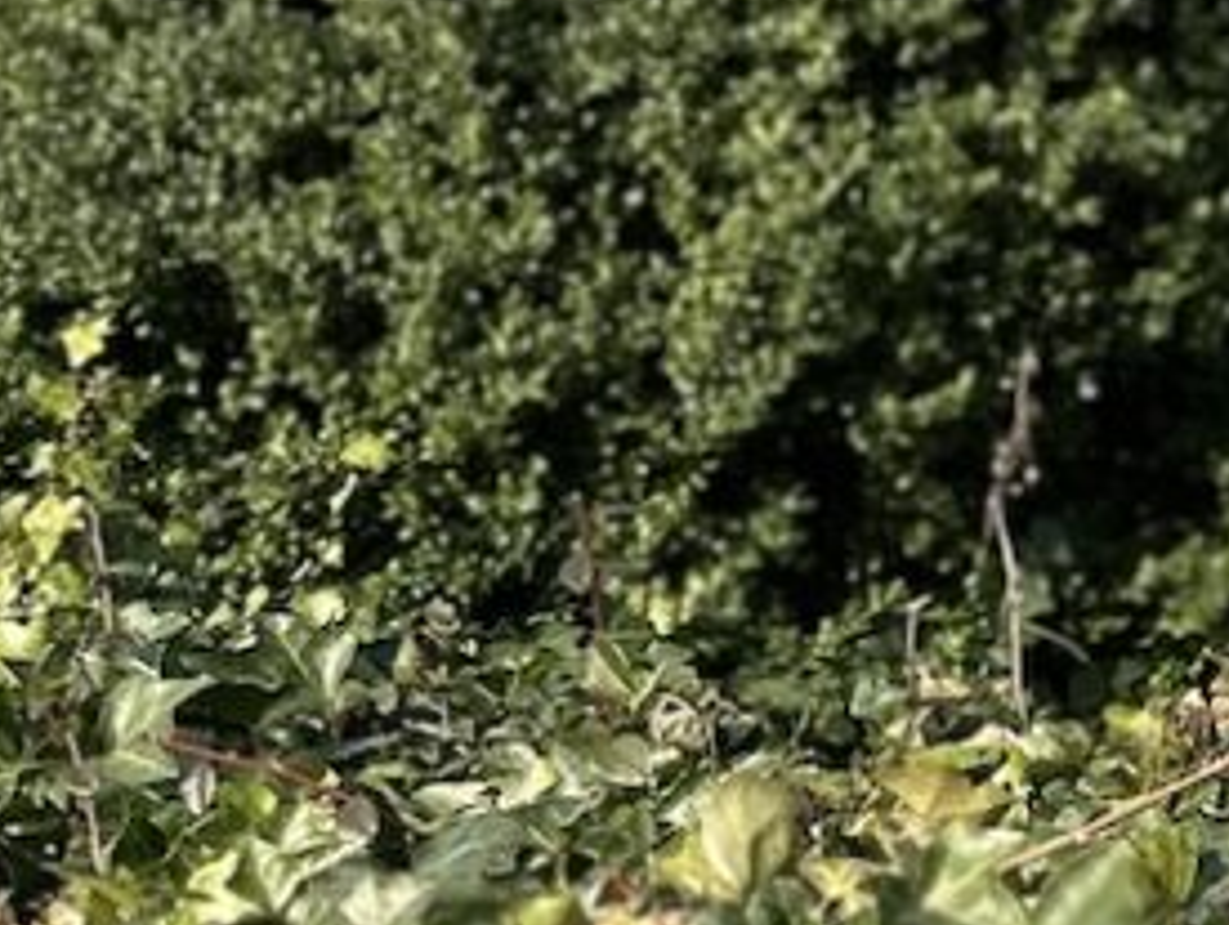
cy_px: 103
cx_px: 2422
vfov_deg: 14.4
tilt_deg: +6.4
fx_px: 3626
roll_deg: -2.6
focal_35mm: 102
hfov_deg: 15.5
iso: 80
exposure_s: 1/3861
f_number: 1.78
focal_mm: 6.86
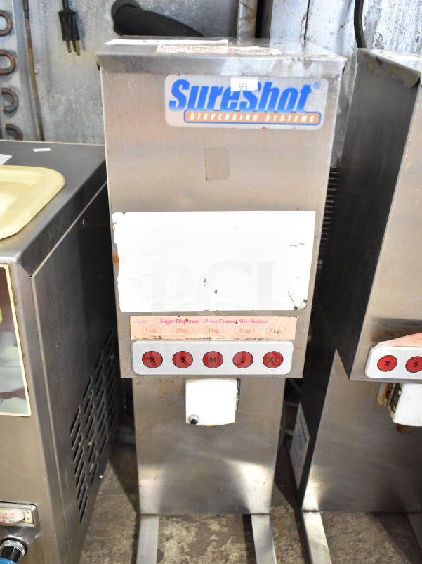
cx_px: 211
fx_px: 562
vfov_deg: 53.1
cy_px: 316
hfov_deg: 41.2
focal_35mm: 35
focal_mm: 21
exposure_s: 1/60
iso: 1600
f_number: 4
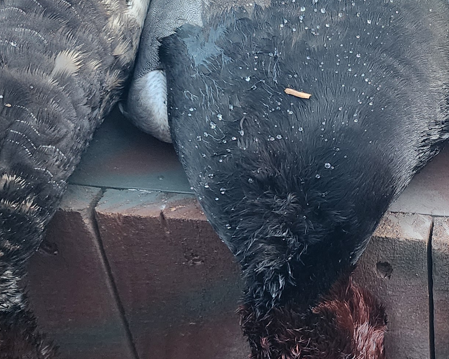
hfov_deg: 24.5
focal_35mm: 73
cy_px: 221
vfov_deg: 20.9
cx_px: 480
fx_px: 970
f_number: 1.8
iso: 400
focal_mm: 6.4
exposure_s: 1/120
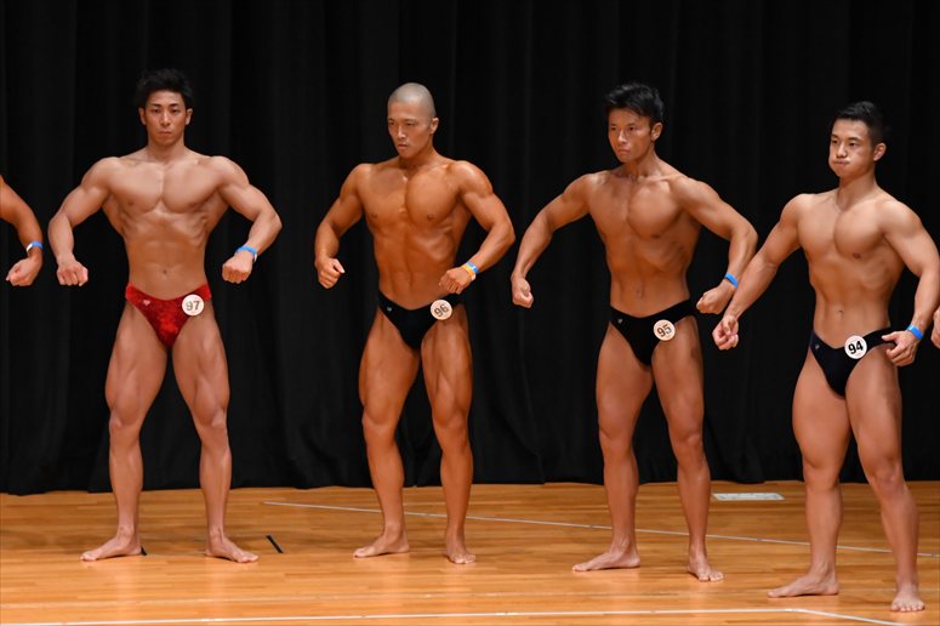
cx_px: 470
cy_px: 313
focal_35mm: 270
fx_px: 7047
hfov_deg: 7.6
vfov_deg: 5.1
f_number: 5.6
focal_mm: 180
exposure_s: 1/400
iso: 4000
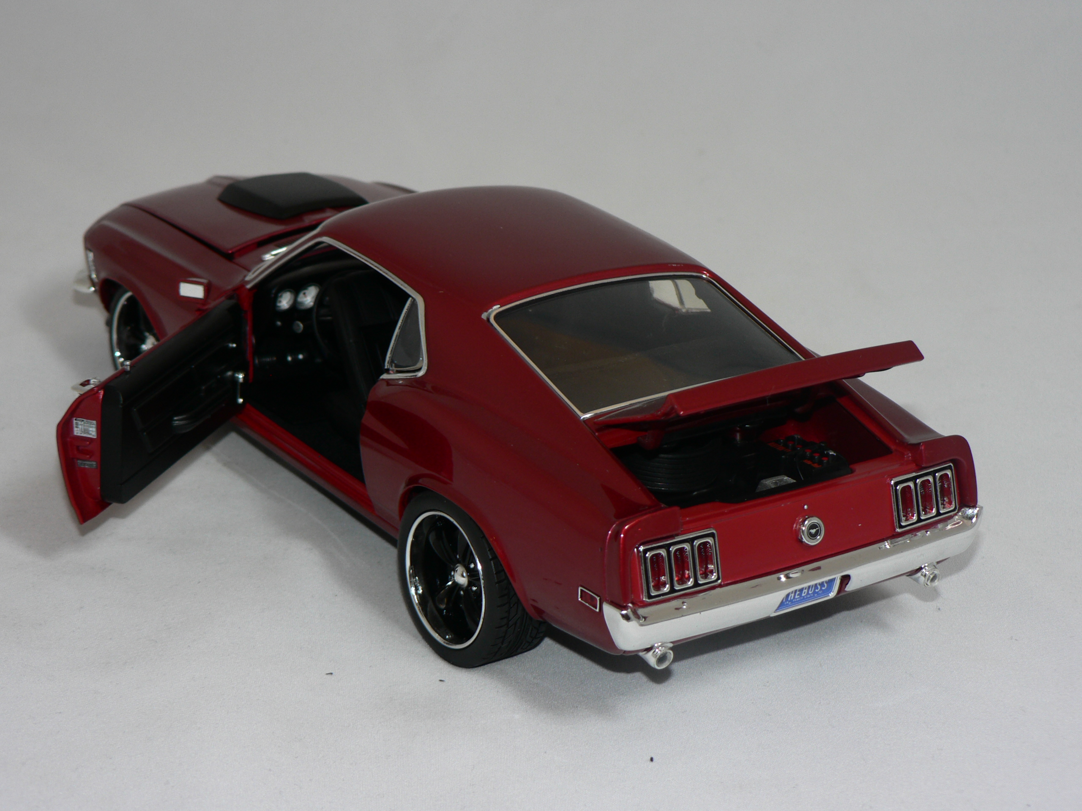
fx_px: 2251
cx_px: 541
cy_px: 406
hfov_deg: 27.0
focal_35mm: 72
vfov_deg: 20.4
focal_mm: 12
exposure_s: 1/60
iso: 80
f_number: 3.2
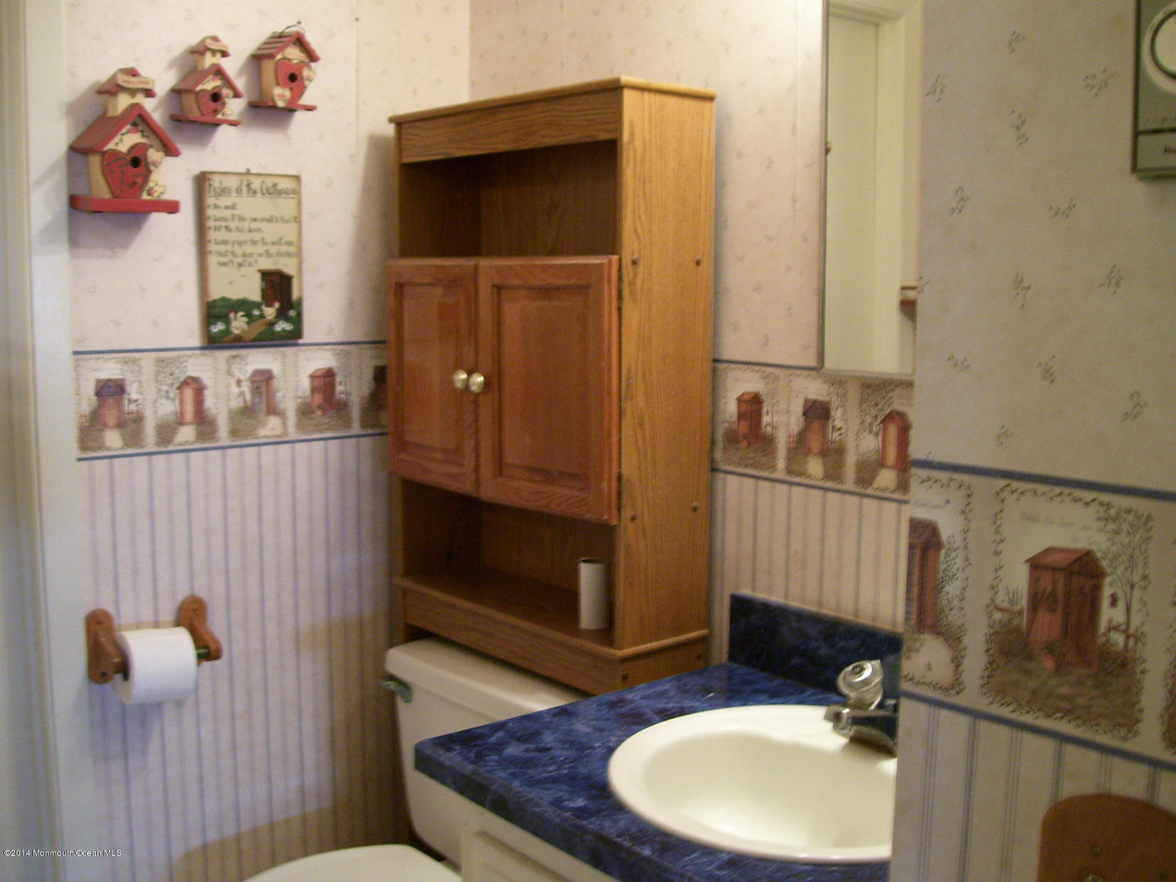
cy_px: 441
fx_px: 1257
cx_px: 588
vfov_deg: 38.7
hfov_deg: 50.1
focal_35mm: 37
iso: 160
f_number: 2.7
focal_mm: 6
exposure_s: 1/8
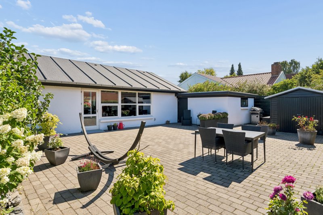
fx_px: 184
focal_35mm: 20
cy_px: 108
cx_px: 162
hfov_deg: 82.6
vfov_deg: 60.7
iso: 200
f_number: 8
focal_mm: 20.5
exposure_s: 1/400
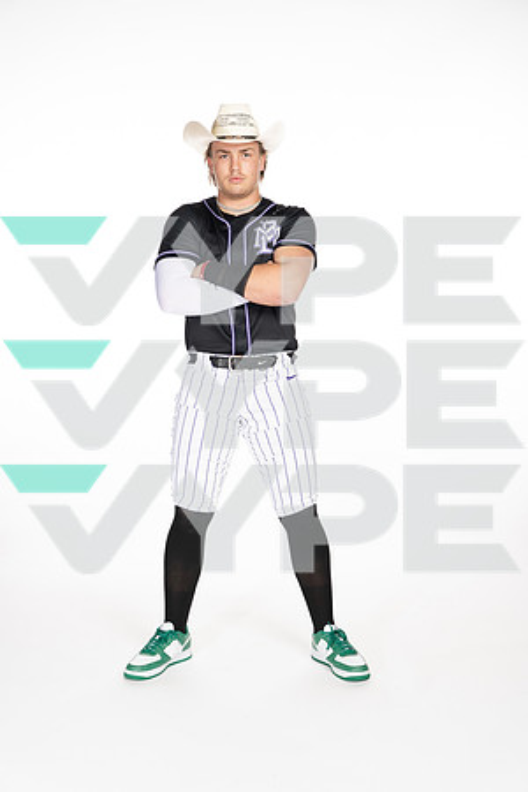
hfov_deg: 27.0
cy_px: 396
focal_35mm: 50
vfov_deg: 39.6
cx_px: 264
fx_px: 1100
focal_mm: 50
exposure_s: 1/250
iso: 250
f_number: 5.6
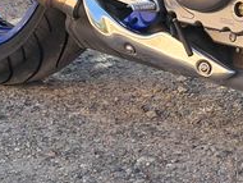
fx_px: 998
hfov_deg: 13.1
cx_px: 361
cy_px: -106
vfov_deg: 10.1
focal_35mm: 142
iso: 50
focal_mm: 4
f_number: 1.8
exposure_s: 1/161
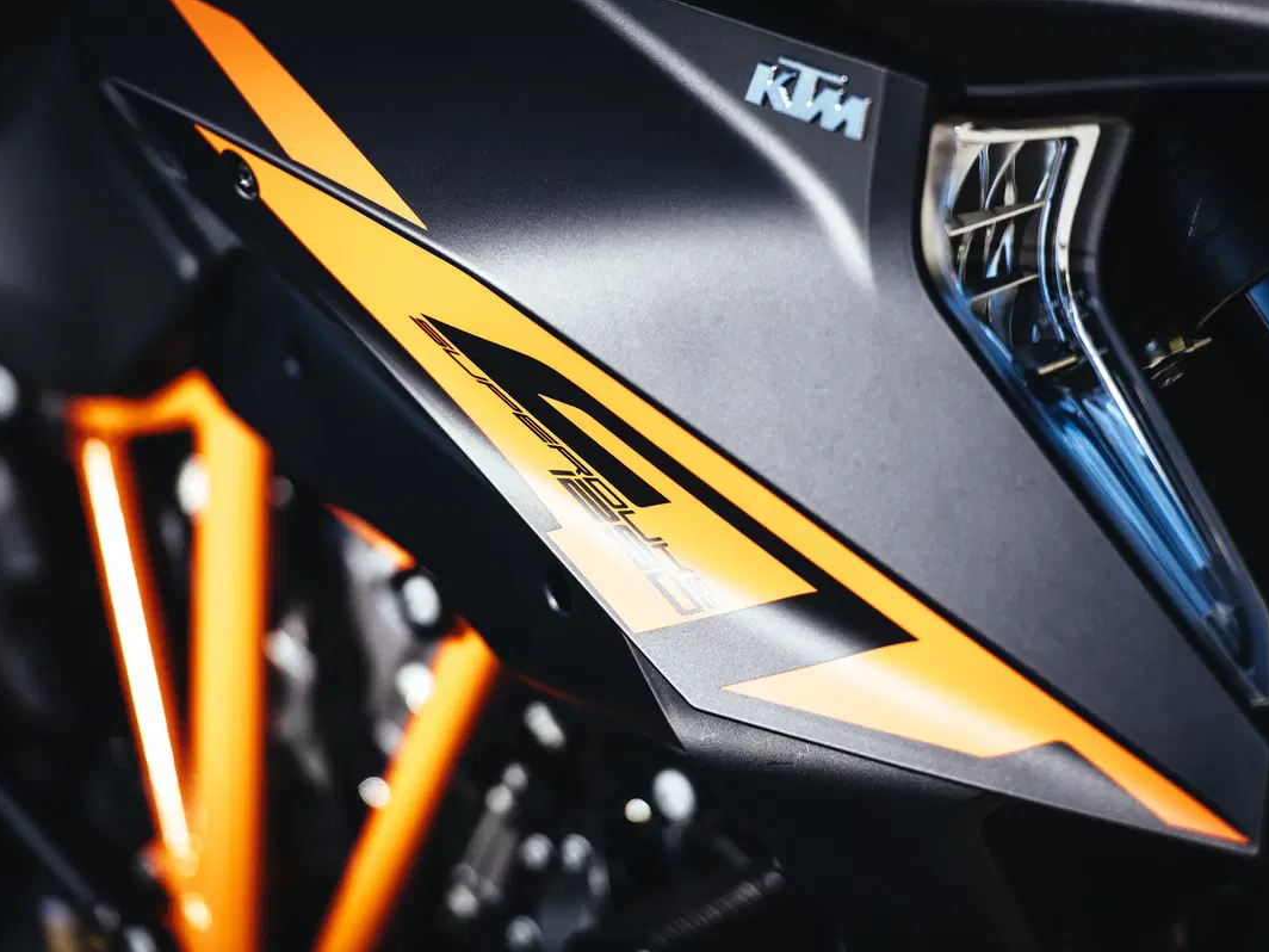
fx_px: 7955
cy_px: 475
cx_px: 633
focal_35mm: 217
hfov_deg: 9.1
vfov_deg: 6.8
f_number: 3.2
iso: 64
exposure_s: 1/640
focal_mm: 200
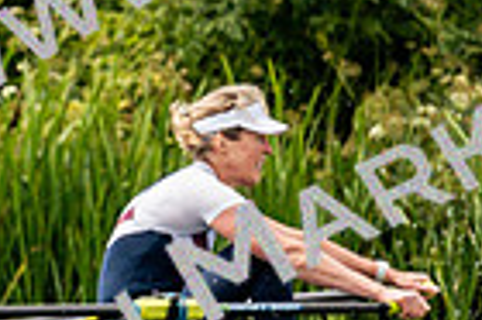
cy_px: 174
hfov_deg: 0.8
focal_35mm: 2488
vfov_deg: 0.6
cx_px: -348
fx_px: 33272
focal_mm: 600
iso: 400
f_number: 6.3
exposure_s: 1/2000
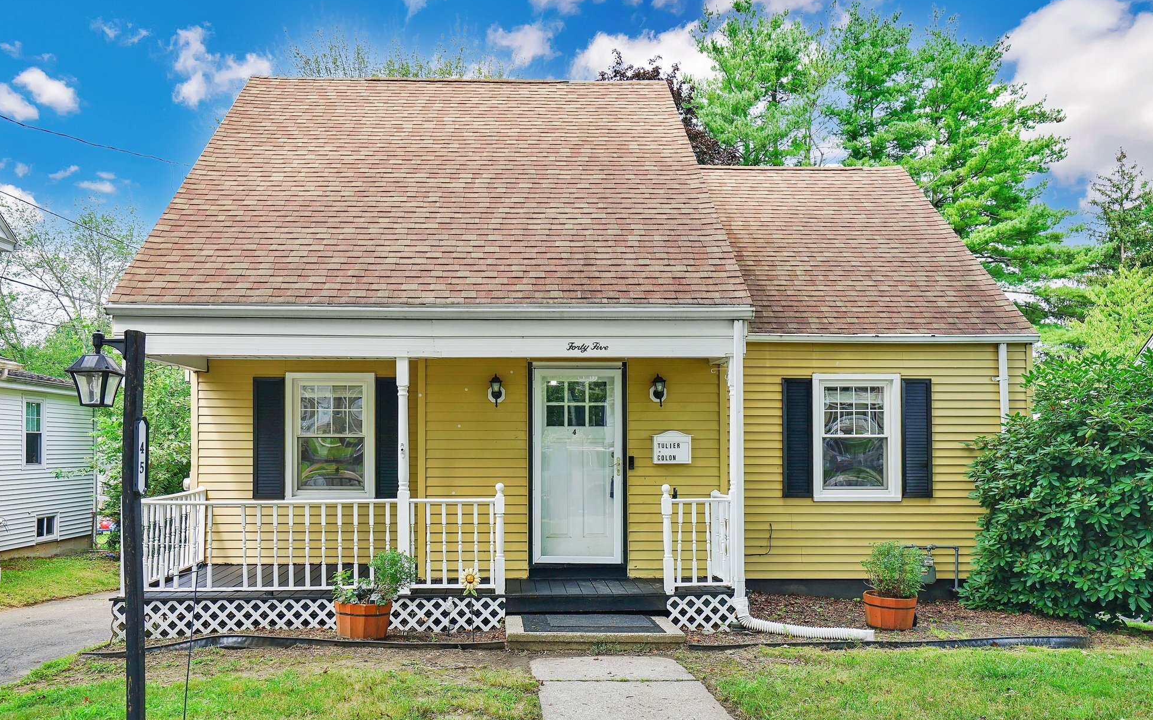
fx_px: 911
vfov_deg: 43.1
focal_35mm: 29
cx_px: 558
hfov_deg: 64.6
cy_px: 387
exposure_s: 1/80
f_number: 7.1
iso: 100
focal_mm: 27
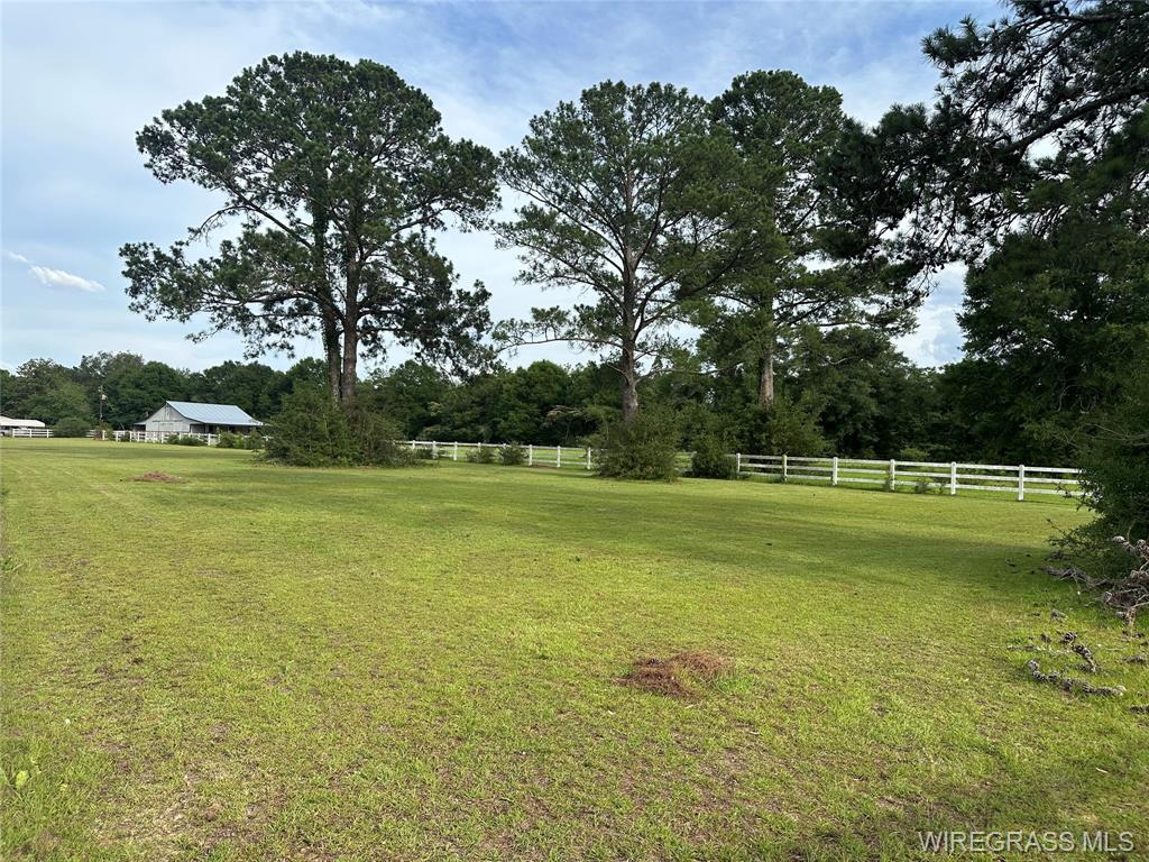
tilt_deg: +1.3
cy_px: 431
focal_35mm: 24
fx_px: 797
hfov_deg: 71.6
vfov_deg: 56.8
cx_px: 574
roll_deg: -1.3
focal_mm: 6.86
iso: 80
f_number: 1.78
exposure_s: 1/1751
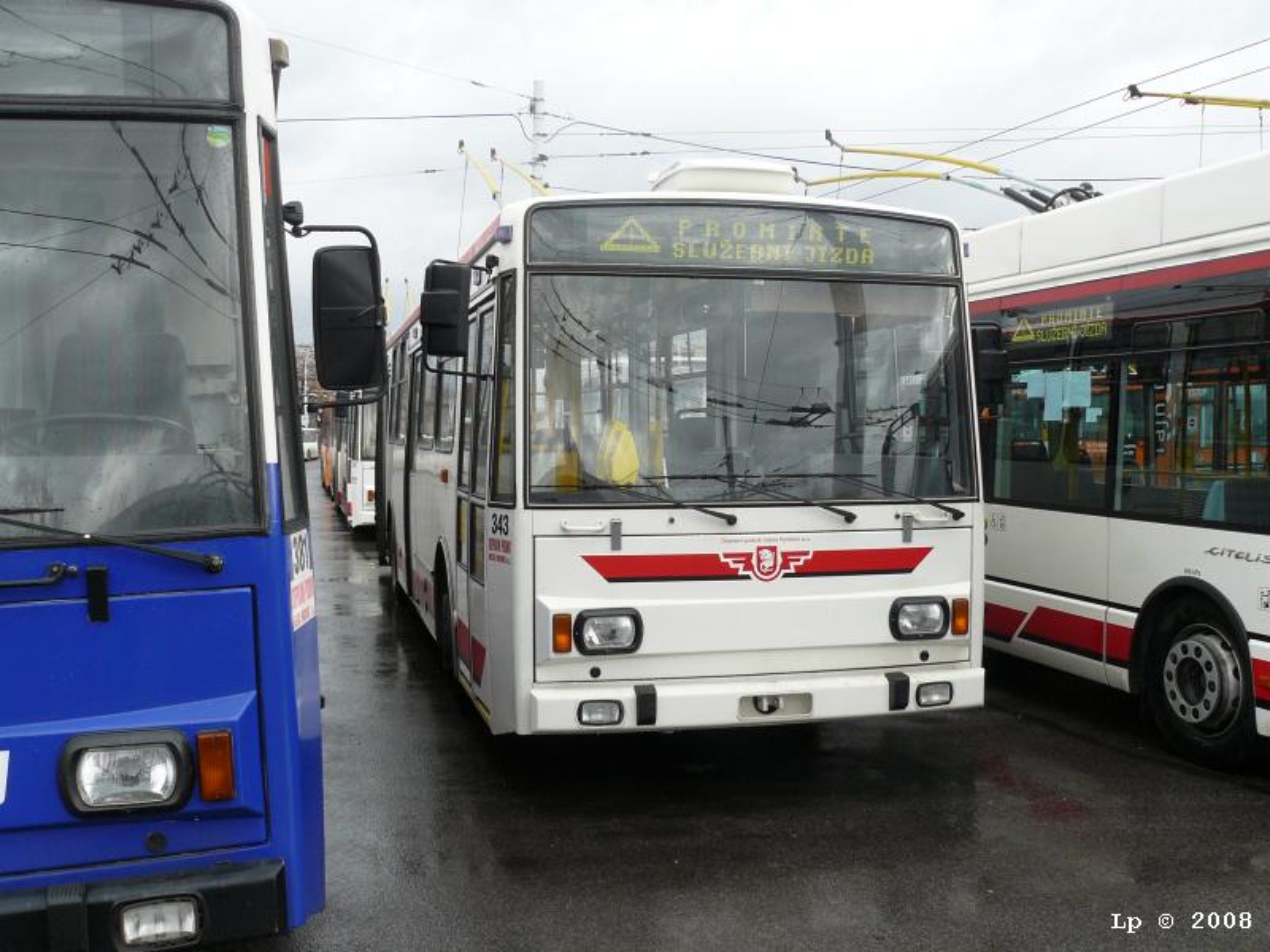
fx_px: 1321
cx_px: 635
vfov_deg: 39.7
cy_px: 476
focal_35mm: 36
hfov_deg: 51.4
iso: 100
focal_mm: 6
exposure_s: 1/250
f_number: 4
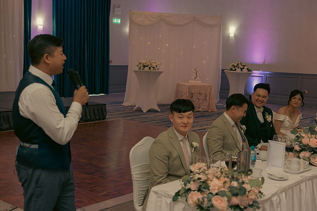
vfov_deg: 25.5
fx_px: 467
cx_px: 158
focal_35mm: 53
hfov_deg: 37.5
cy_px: 106
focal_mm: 53
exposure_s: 1/160
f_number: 3.5
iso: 2500
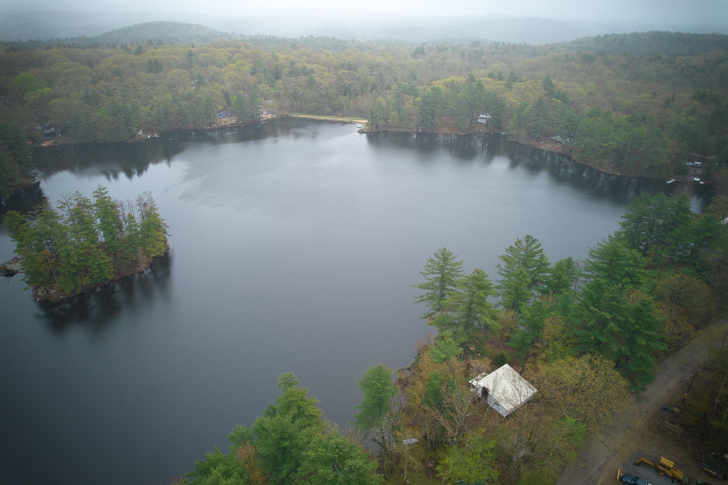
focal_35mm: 22
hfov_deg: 78.6
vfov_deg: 57.2
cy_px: 242
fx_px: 445
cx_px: 364
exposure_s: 1/80
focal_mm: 8.38
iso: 100
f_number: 2.8
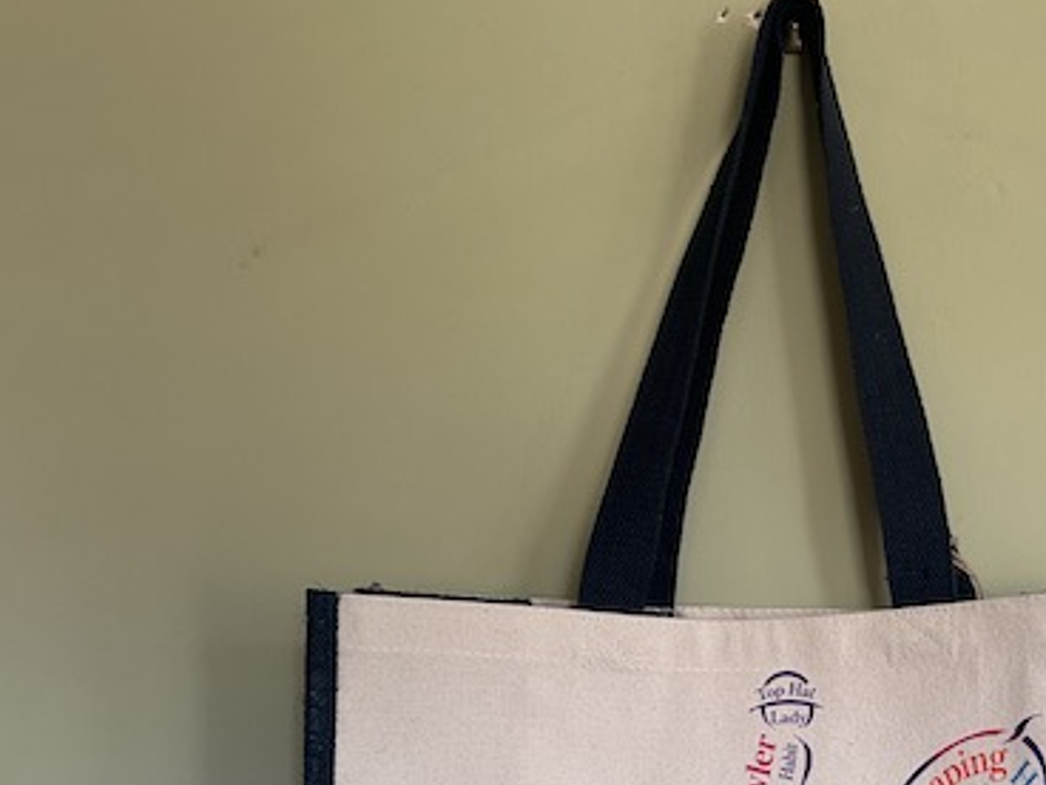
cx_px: 846
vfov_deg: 27.9
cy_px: 721
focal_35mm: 50
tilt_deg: +3.4
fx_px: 1511
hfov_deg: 36.8
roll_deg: +0.4
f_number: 1.5
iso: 100
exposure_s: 1/121
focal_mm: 5.7
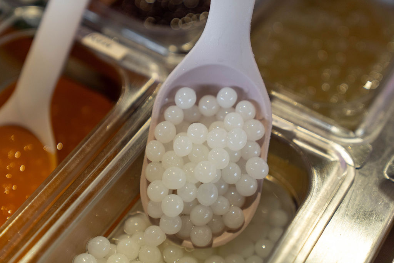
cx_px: 197
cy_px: 132
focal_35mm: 70
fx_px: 766
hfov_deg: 28.8
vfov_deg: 19.5
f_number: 2.8
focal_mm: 70
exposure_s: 1/400
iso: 500
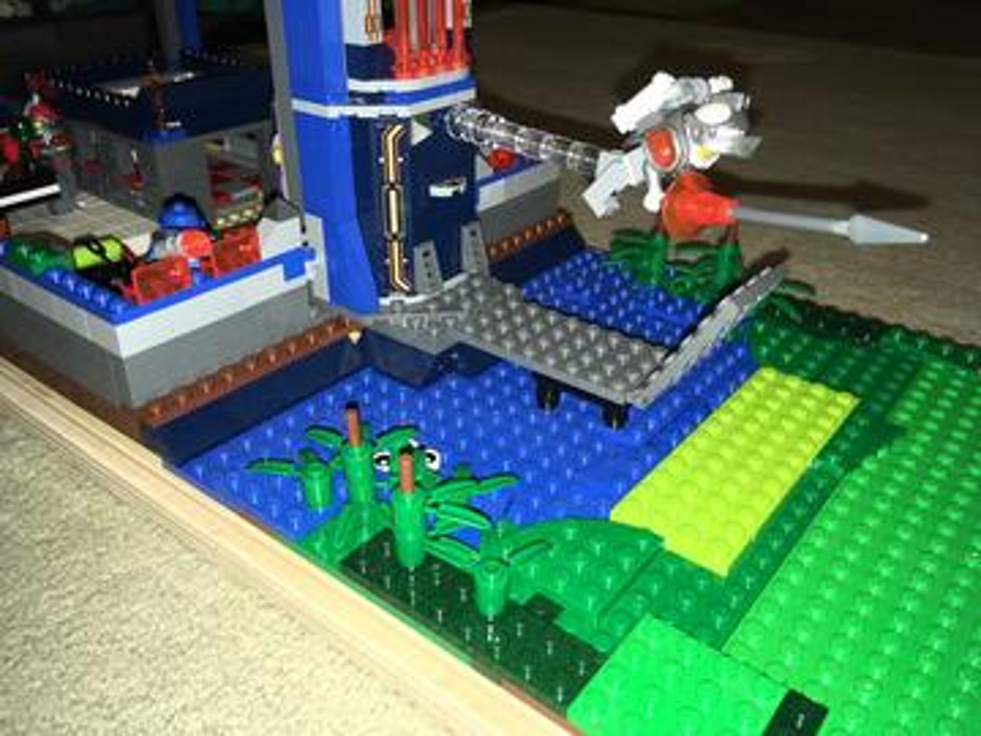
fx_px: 822
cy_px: 368
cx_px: 490
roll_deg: -0.8
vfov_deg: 48.2
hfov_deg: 61.7
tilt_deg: -31.4
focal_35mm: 29
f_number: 2.2
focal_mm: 4.15
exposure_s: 1/37
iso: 25
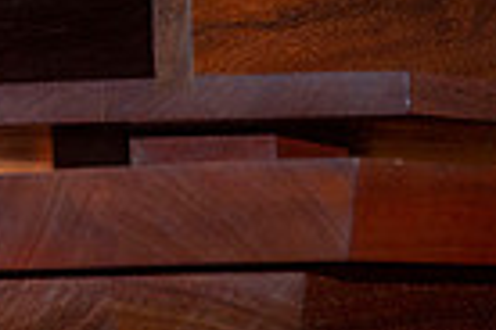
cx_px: -248
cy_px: -68
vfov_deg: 3.9
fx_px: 4905
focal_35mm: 356
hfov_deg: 5.7
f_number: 5.6
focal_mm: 85
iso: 1600
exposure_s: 1/200
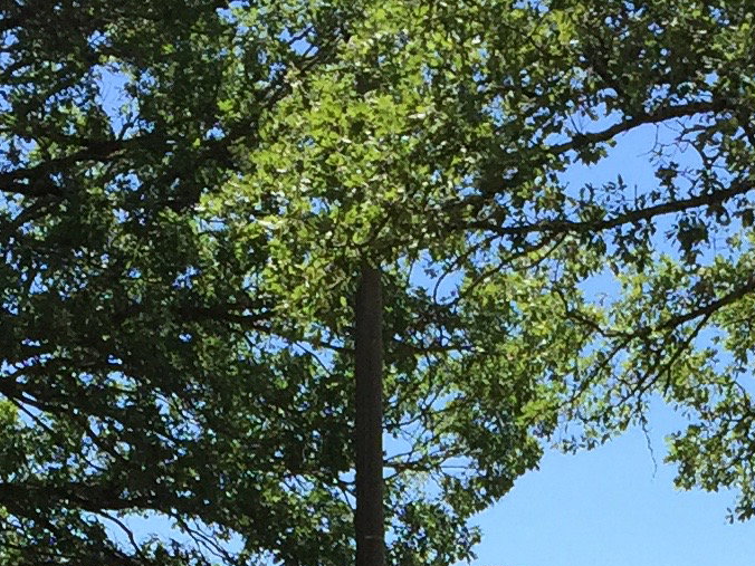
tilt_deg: -6.7
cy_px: 1250
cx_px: 535
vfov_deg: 9.6
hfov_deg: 14.1
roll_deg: -1.3
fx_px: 3054
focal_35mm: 140
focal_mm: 4.15
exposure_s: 1/1647
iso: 32
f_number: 2.2
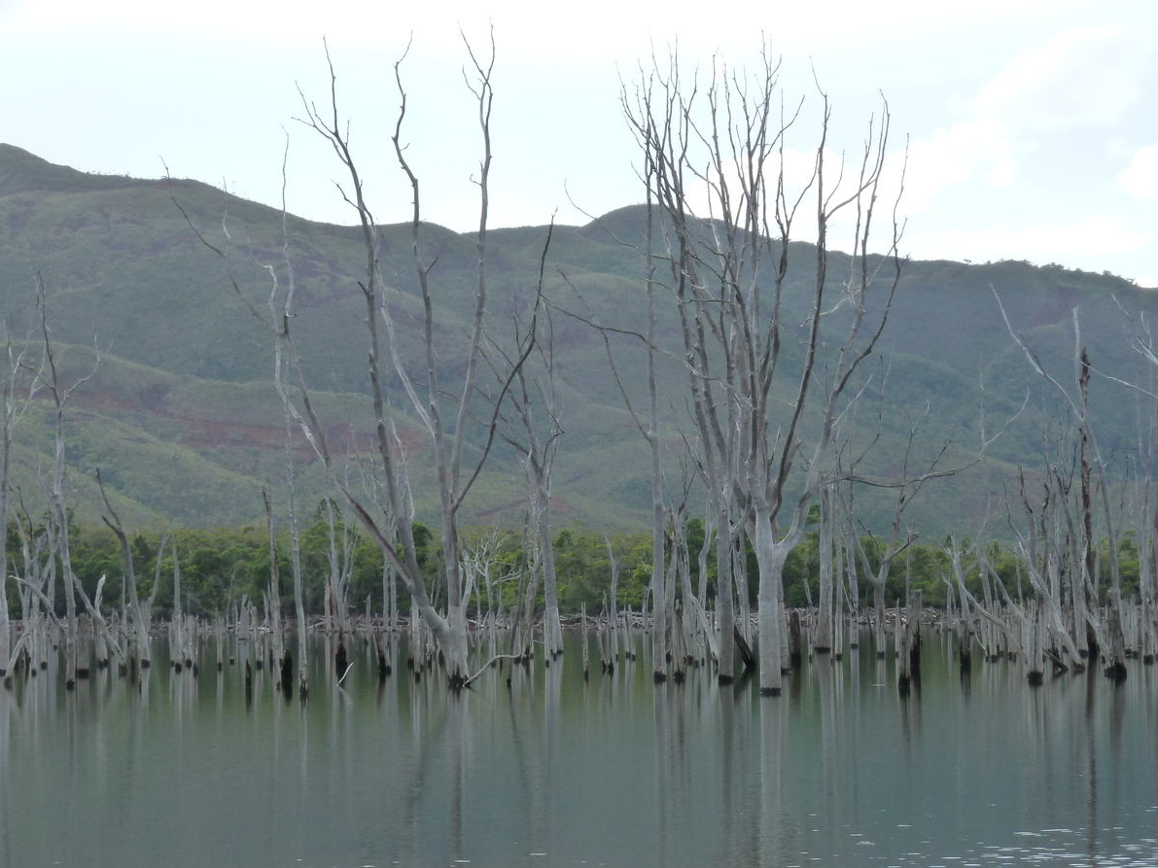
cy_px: 433
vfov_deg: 10.7
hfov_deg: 14.3
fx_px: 4616
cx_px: 580
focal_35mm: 138
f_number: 4.5
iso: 125
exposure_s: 1/320
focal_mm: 22.5
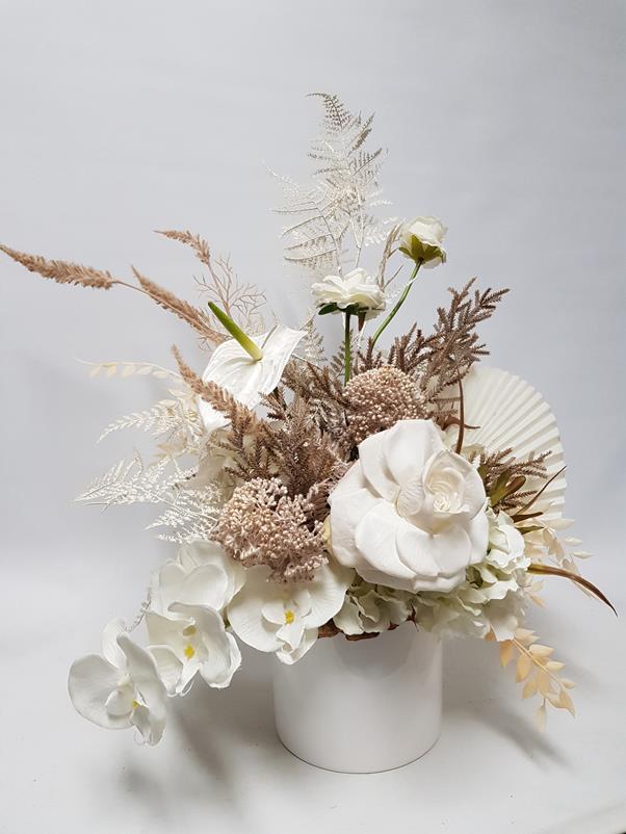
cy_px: 417
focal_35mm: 26
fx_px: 627
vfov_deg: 67.3
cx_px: 313
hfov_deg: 53.1
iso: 160
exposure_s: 1/50
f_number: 1.7
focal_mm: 4.3
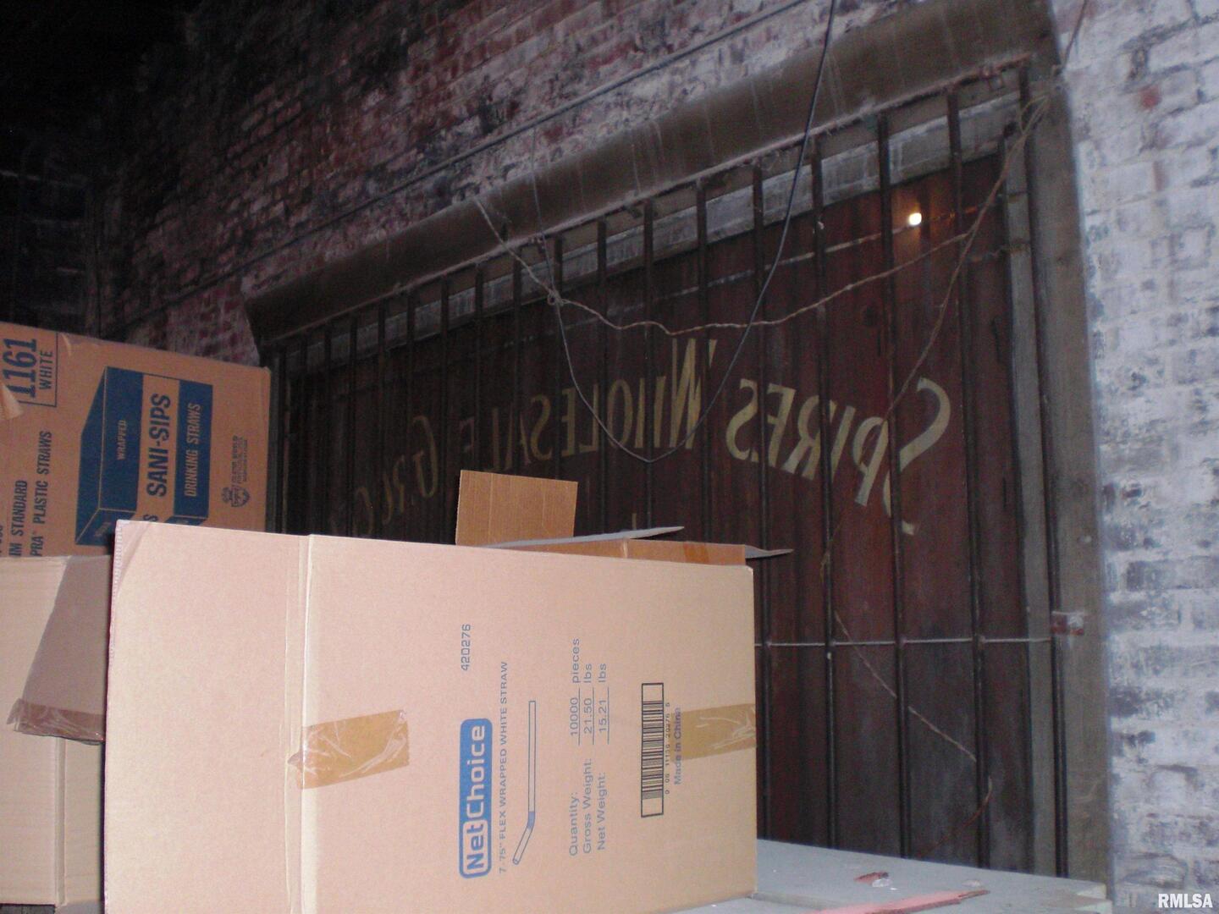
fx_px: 1338
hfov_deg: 49.0
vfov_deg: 37.7
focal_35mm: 38
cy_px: 457
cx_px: 610
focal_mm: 6.3
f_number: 3.1
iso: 200
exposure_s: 1/60
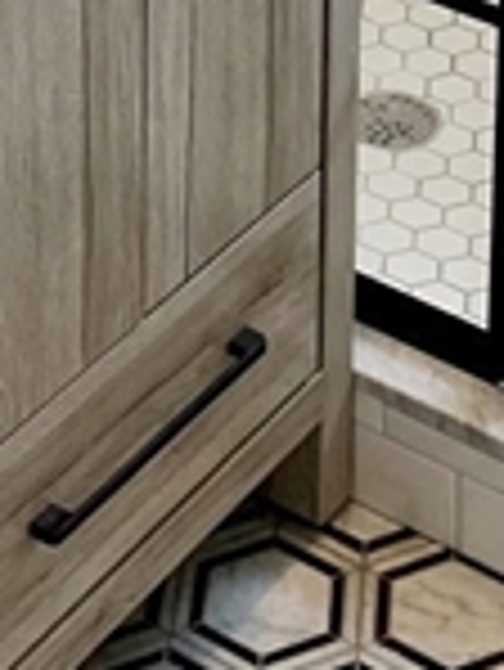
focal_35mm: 134
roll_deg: -0.3
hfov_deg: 11.1
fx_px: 2598
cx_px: 256
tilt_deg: -9.3
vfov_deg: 11.8
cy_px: -967
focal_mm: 4.25
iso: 40
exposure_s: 1/120
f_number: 1.8
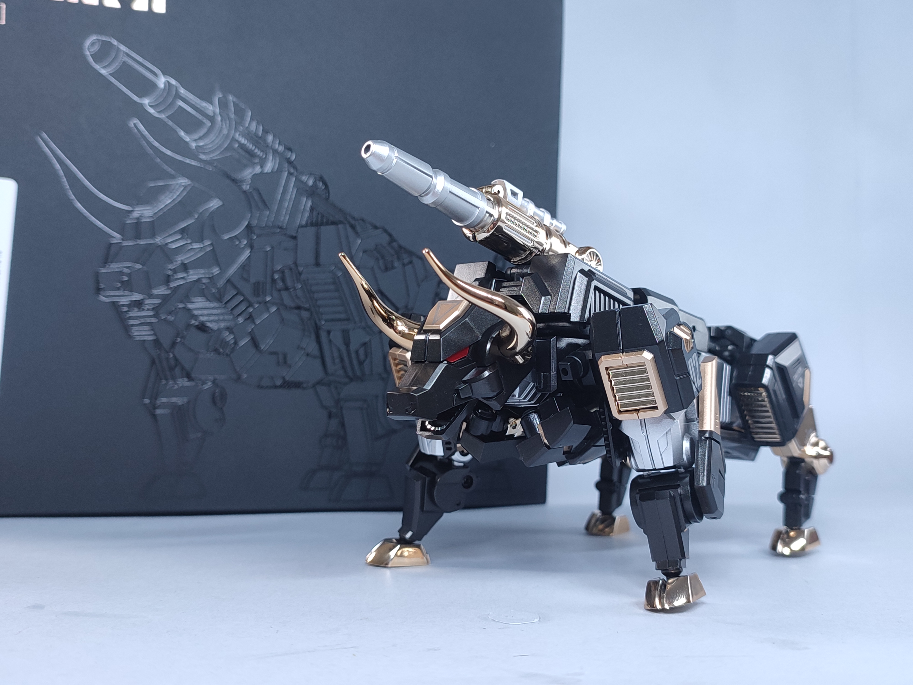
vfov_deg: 54.9
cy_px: 342
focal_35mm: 25
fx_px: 659
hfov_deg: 69.4
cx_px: 456
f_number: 1.9
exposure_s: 1/60
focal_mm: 6.04
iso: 400
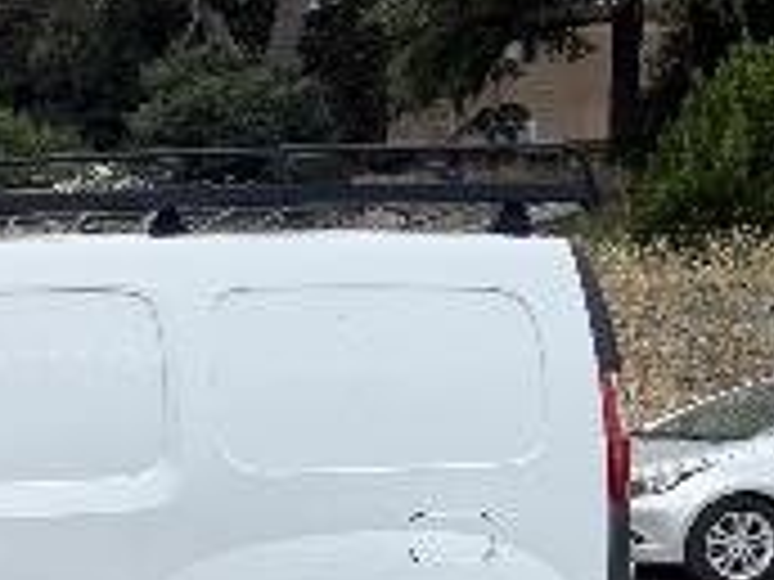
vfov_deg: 24.6
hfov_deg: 29.1
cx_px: -130
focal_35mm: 58
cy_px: 513
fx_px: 1297
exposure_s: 1/1855
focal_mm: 6.76
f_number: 1.78
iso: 80
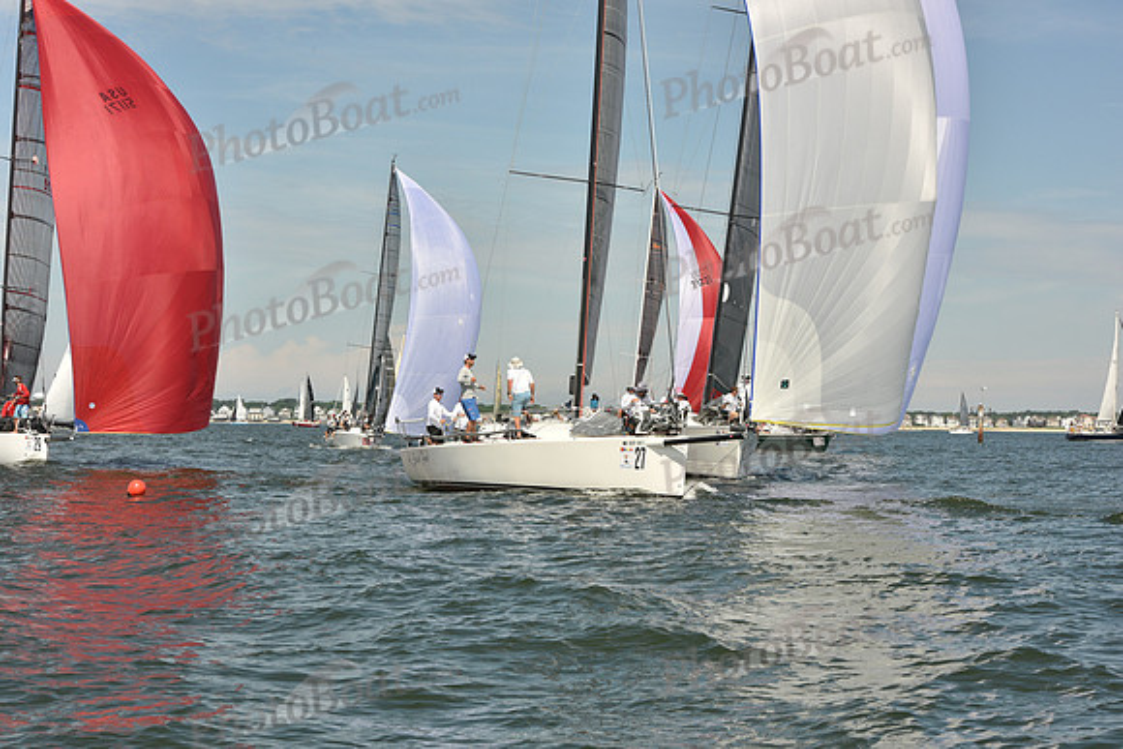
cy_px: 374
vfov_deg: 19.5
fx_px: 2184
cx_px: 562
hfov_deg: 28.8
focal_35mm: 70
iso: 320
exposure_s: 1/640
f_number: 14
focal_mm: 70
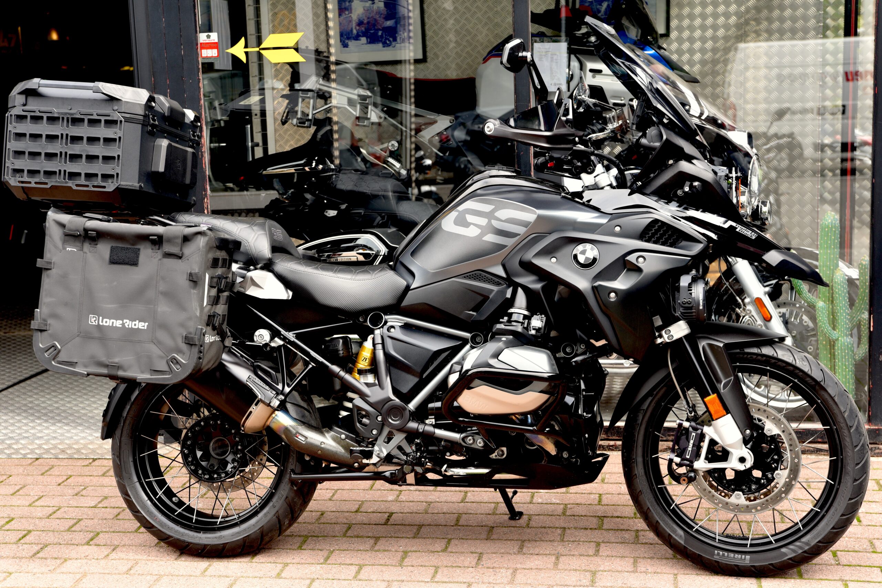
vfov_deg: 24.6
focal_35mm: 55
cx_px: 441
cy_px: 294
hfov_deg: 36.2
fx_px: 1348
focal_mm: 55
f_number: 5
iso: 200
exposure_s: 1/100
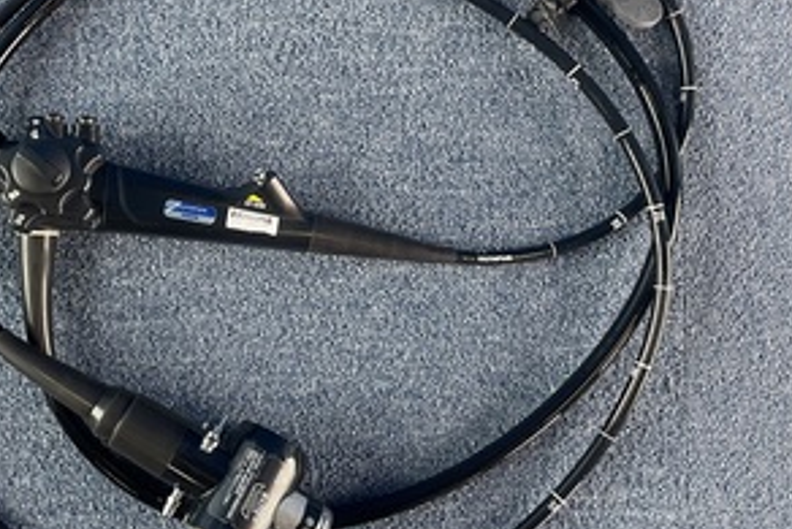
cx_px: 269
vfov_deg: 36.0
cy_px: 239
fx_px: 814
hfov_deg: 51.0
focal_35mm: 37
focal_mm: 4.2
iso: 160
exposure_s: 1/60
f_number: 1.6
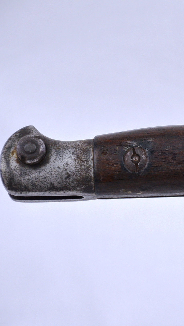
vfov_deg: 8.1
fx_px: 2308
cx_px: 196
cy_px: 163
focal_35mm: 266
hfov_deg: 4.6
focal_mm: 112
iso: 720
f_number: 5.6
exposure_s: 1/250
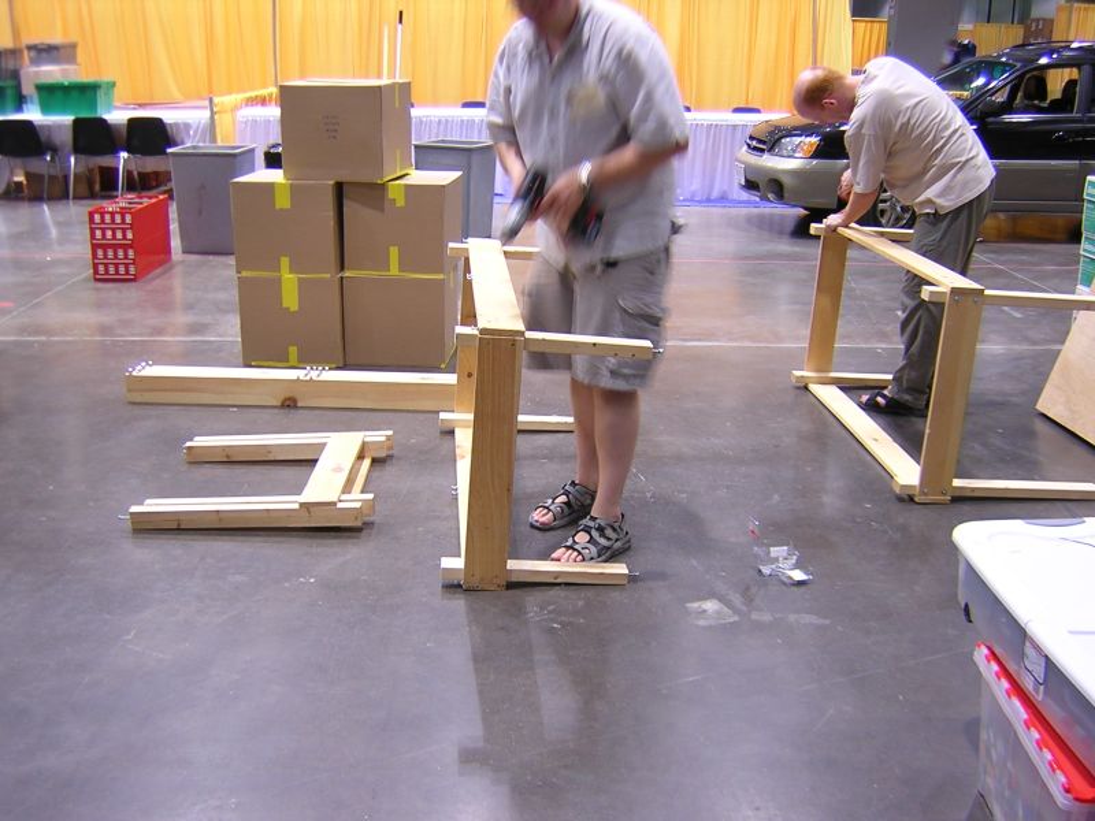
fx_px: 1139
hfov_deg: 51.4
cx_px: 548
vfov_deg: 39.7
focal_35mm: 36
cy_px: 410
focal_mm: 4.7
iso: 100
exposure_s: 1/3.8
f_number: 2.6
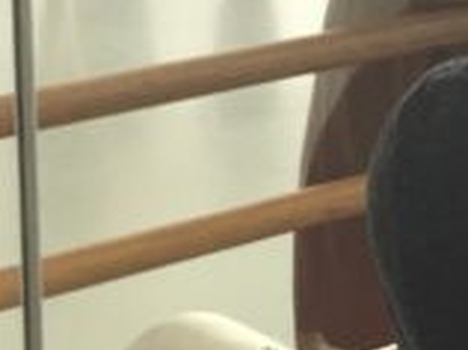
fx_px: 1984
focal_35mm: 147
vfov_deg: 9.7
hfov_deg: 12.5
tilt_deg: -7.8
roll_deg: -1.9
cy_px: -205
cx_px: 782
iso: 50
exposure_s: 1/30
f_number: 2.2
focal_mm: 4.15
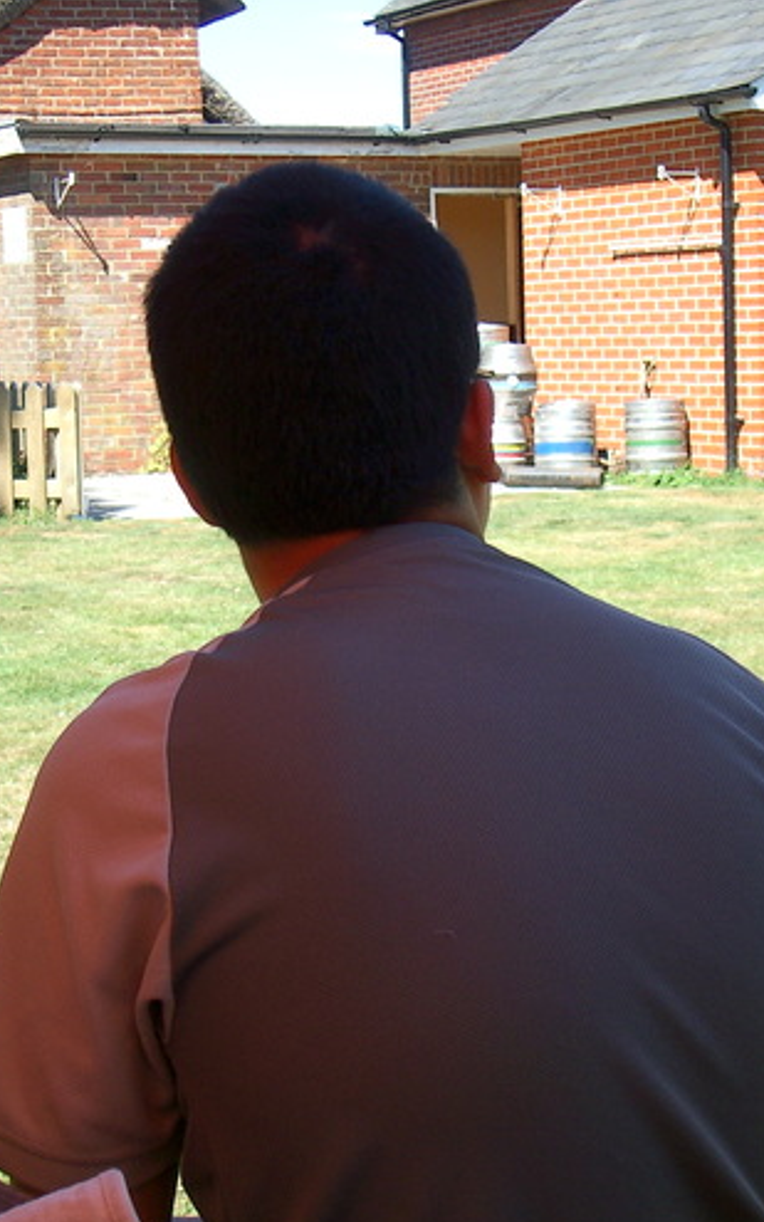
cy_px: 547
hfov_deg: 16.5
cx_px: 355
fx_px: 2630
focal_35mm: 79
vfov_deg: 26.1
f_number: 3.5
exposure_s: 1/320
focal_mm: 10.2
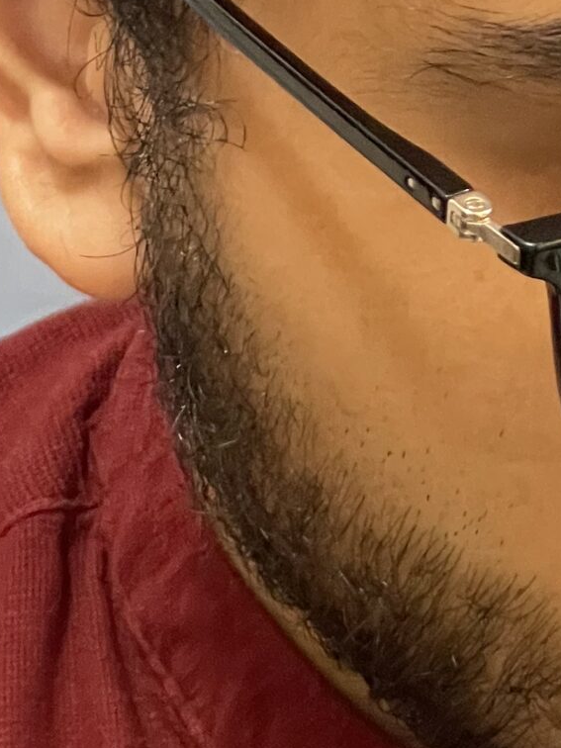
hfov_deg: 8.4
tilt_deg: -20.6
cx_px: 635
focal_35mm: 176
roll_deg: -1.8
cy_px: -135
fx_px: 3803
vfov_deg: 11.0
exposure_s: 1/33
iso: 640
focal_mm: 6
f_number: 2
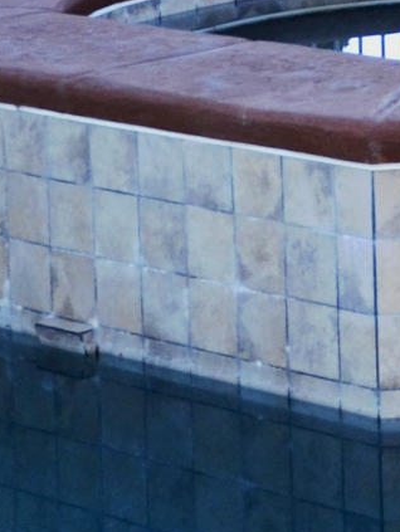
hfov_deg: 7.0
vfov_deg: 9.2
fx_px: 3138
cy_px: -476
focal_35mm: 204
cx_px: 852
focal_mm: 20
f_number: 3.8
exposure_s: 1/200
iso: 125
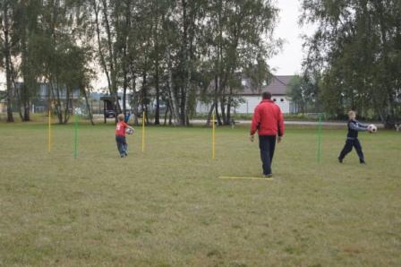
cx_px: 200
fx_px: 918
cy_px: 134
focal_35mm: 82
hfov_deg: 24.6
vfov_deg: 16.5
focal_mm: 55
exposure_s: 1/125
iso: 100
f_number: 5.6
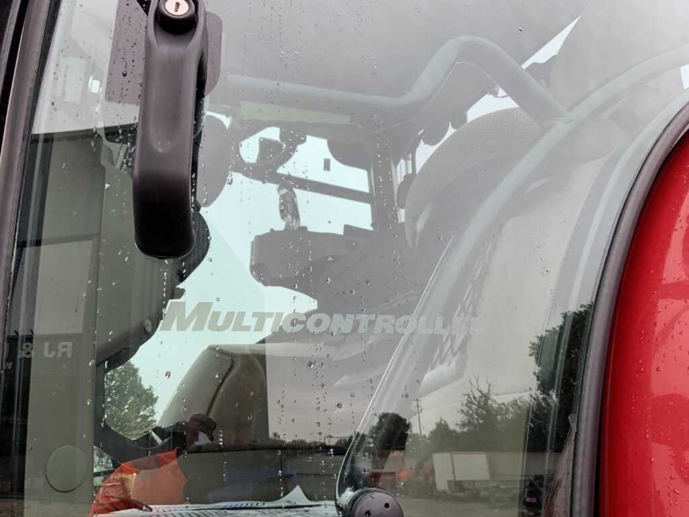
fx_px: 577
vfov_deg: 48.2
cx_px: 344
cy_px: 258
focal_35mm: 29
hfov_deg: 61.7
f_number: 1.8
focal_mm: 3
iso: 16
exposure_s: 1/182
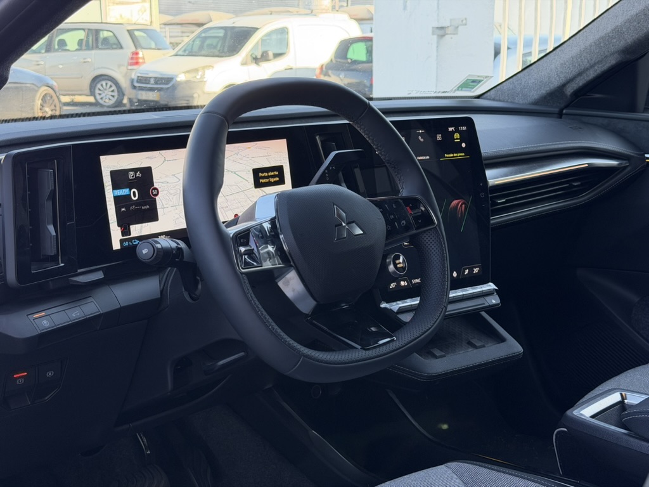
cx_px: 324
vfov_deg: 30.3
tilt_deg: -12.6
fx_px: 900
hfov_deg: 39.7
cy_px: 244
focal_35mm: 48
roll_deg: +0.1
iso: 160
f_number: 1.78
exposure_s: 1/233
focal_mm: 6.76
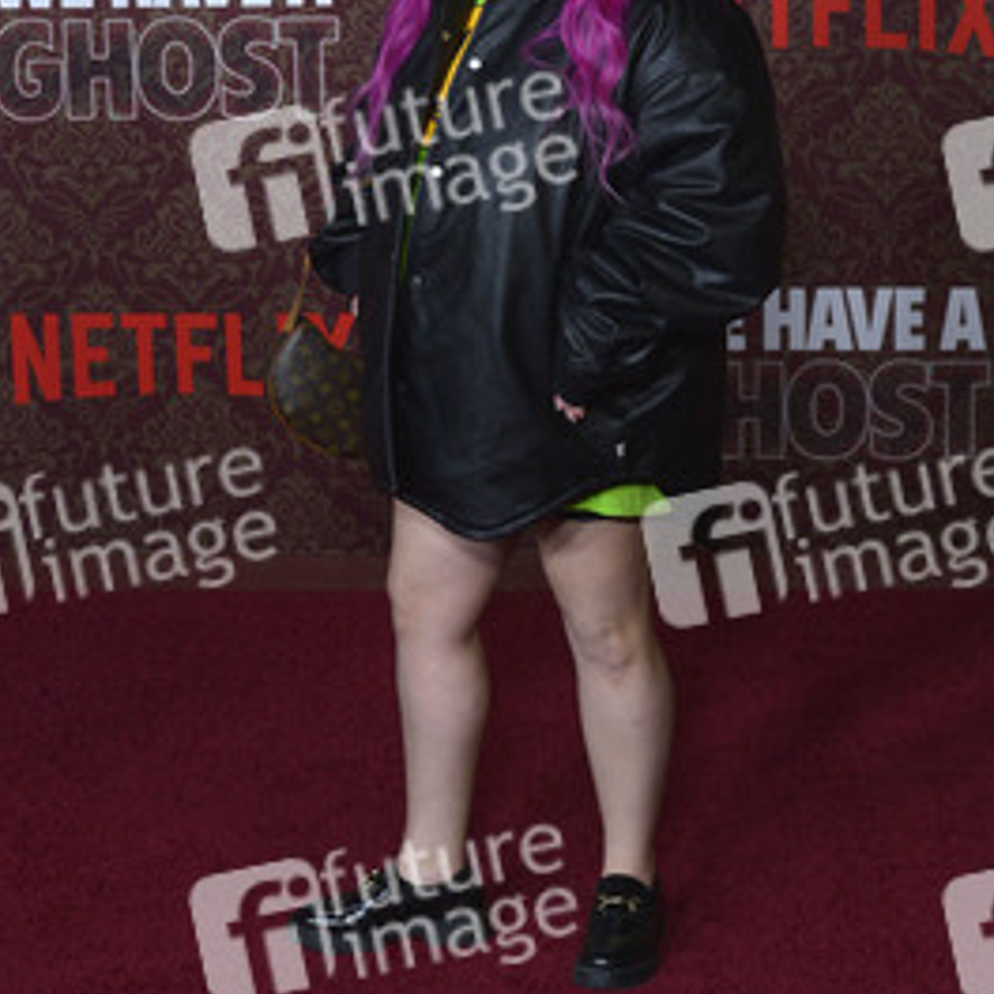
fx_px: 2924
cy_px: 350
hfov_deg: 19.3
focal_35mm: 90
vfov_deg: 19.2
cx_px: 495
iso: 2000
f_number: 6.3
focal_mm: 70
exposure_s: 1/320
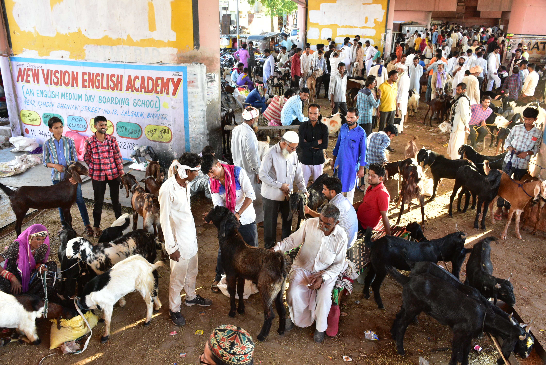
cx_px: 273
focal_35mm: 30
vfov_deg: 43.6
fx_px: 455
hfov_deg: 61.9
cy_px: 182
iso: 2000
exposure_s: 1/160
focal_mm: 20
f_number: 6.3
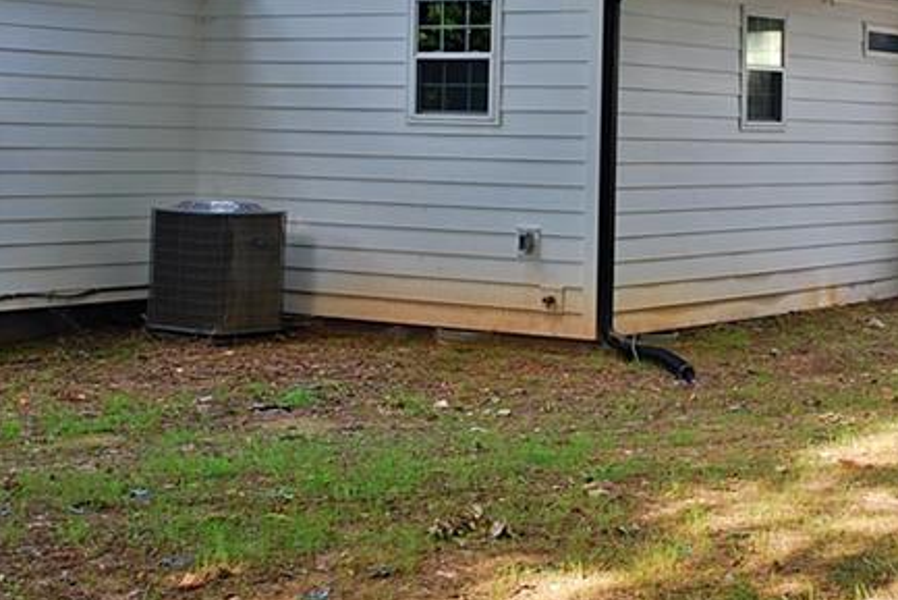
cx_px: 460
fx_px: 1946
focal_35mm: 78
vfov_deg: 17.3
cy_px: 62
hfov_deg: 26.0
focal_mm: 22
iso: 200
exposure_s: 1/80
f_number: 4.5
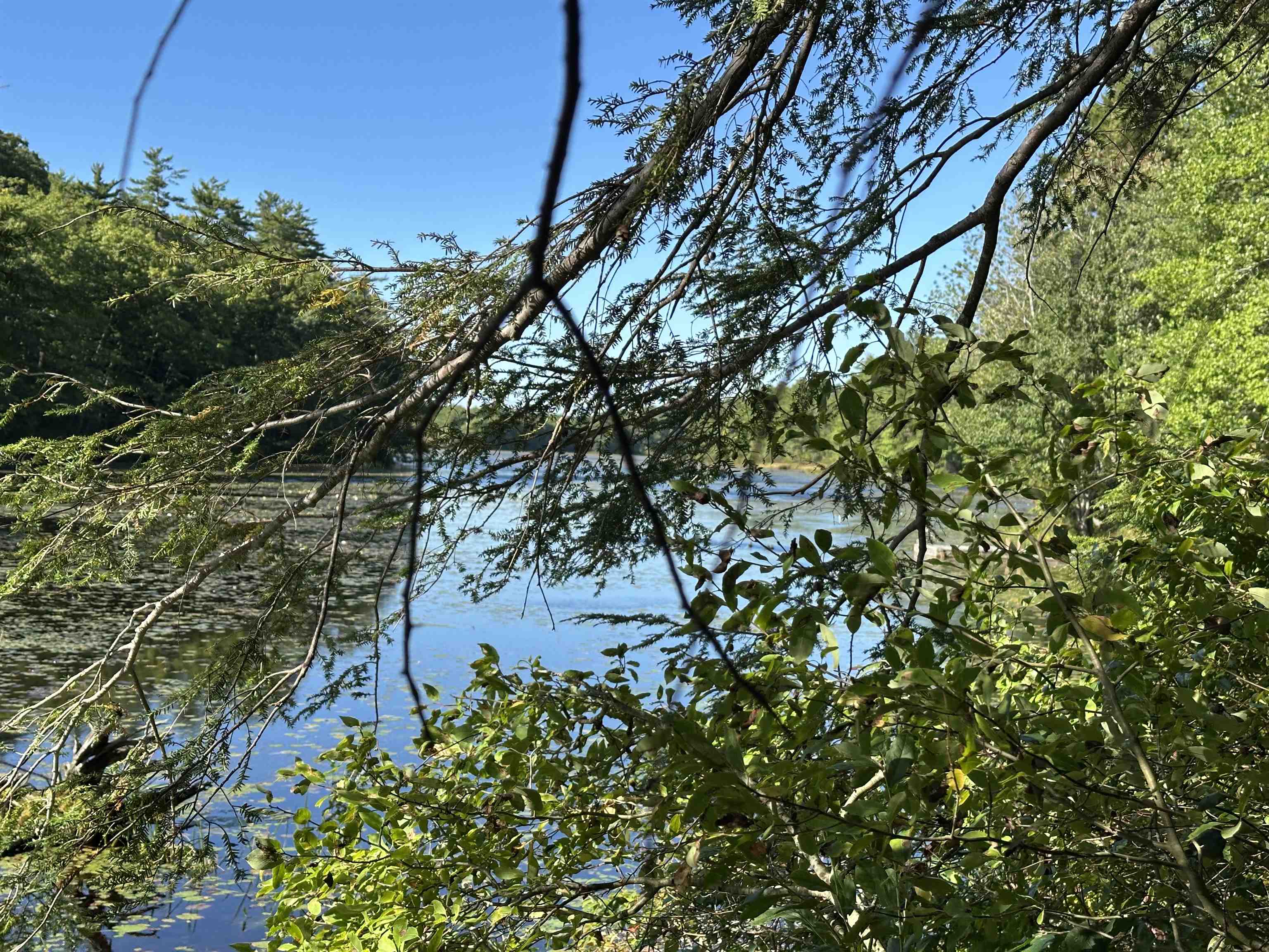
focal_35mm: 48
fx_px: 1760
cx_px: 634
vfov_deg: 30.3
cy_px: 476
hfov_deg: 39.7
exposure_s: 1/1517
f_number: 1.78
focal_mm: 6.86
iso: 64
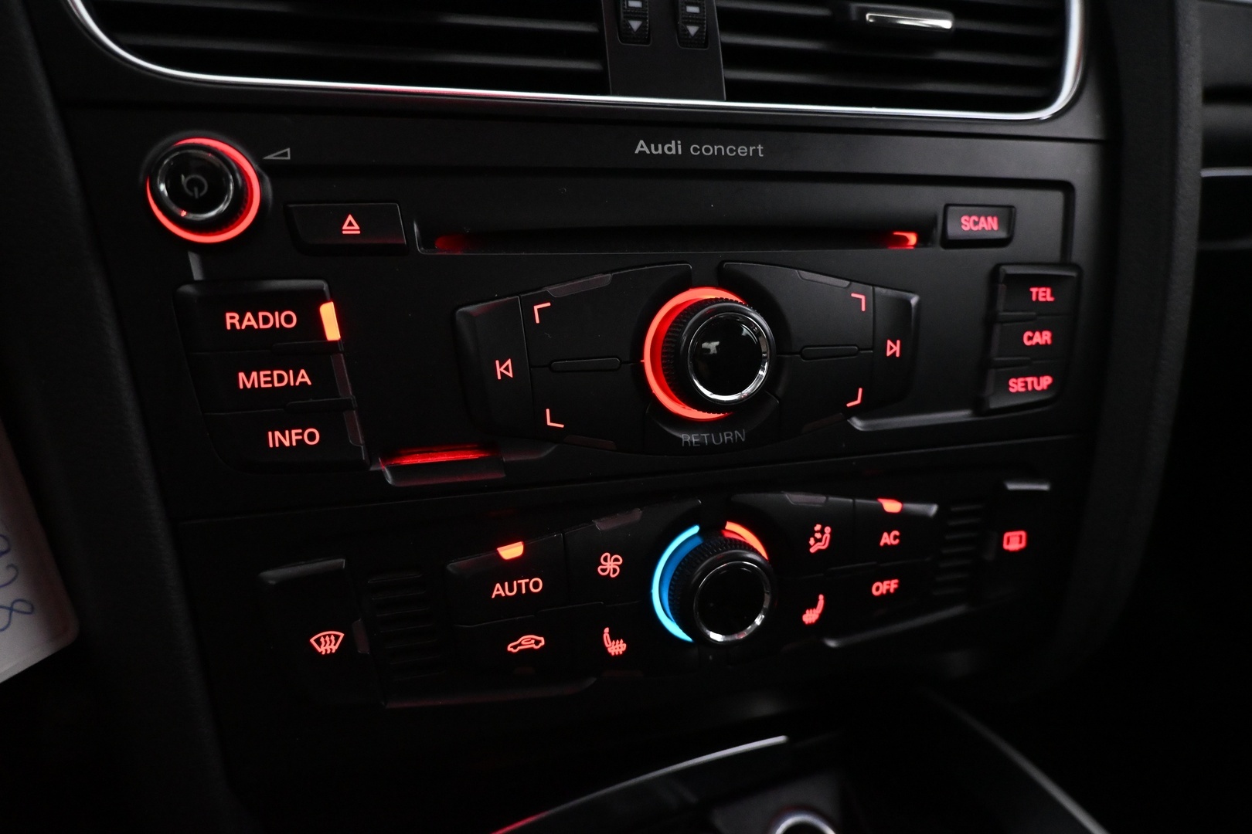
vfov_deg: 53.1
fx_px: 835
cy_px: 417
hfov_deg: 73.7
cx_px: 626
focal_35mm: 24
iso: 5600
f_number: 3.5
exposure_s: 1/60
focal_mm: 16
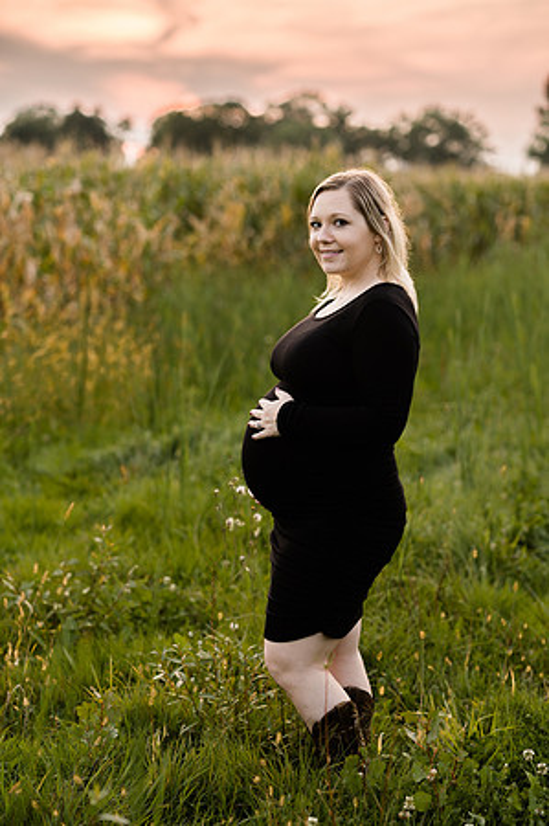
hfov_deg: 16.0
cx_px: 274
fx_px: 1949
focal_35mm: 85
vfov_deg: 23.9
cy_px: 413
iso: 200
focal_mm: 85
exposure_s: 1/320
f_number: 3.2
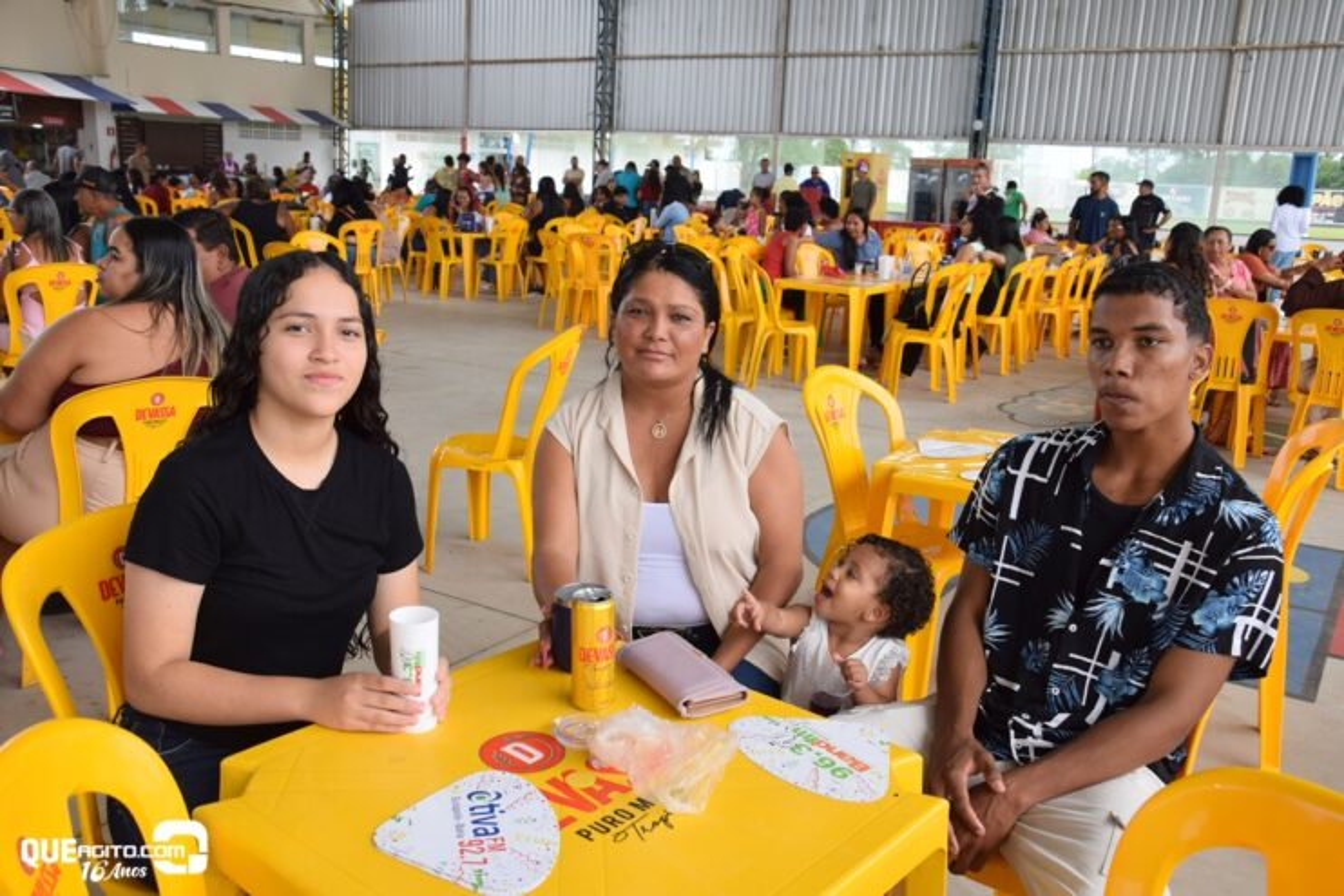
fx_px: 1176
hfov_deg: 59.5
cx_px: 672
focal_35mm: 32
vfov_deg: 41.7
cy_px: 448
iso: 400
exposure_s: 1/200
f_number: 7.1
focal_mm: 21
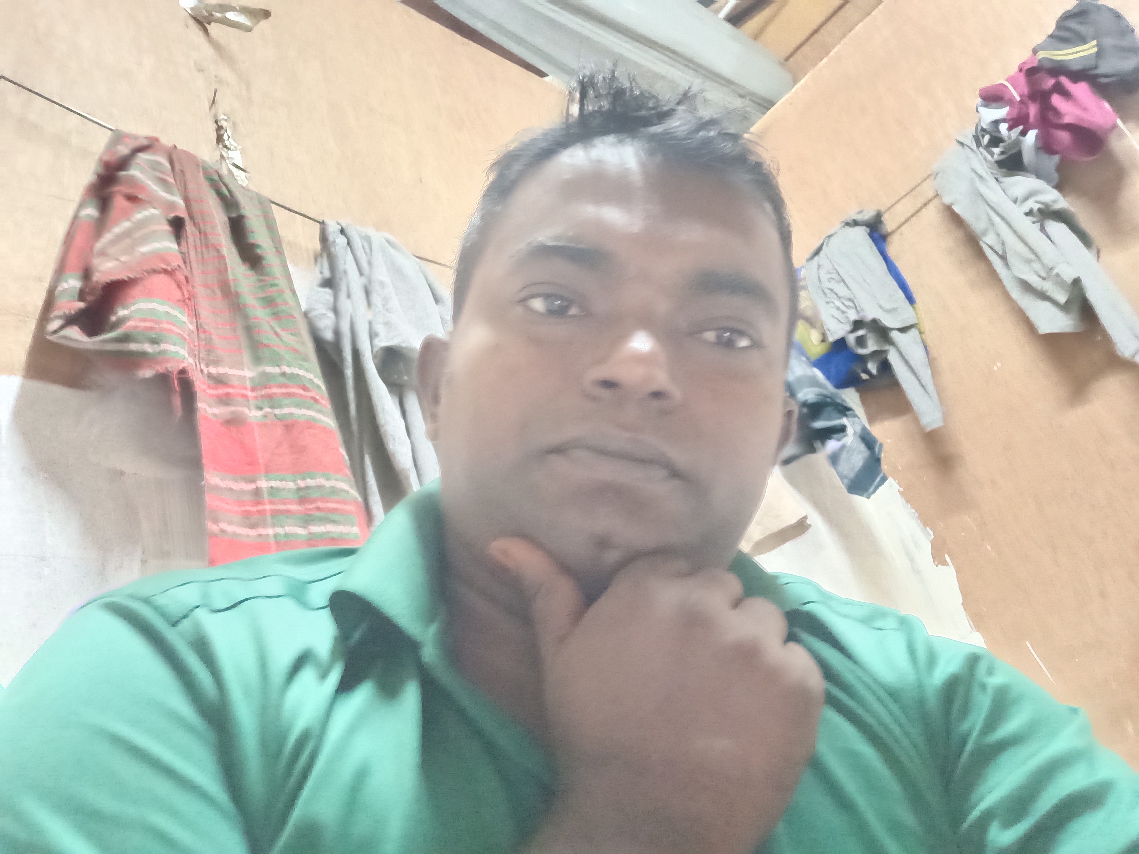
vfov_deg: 48.2
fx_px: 954
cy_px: 427
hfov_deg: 61.7
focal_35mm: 29
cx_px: 570
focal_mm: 3.82
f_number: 2
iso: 10024
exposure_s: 1/10
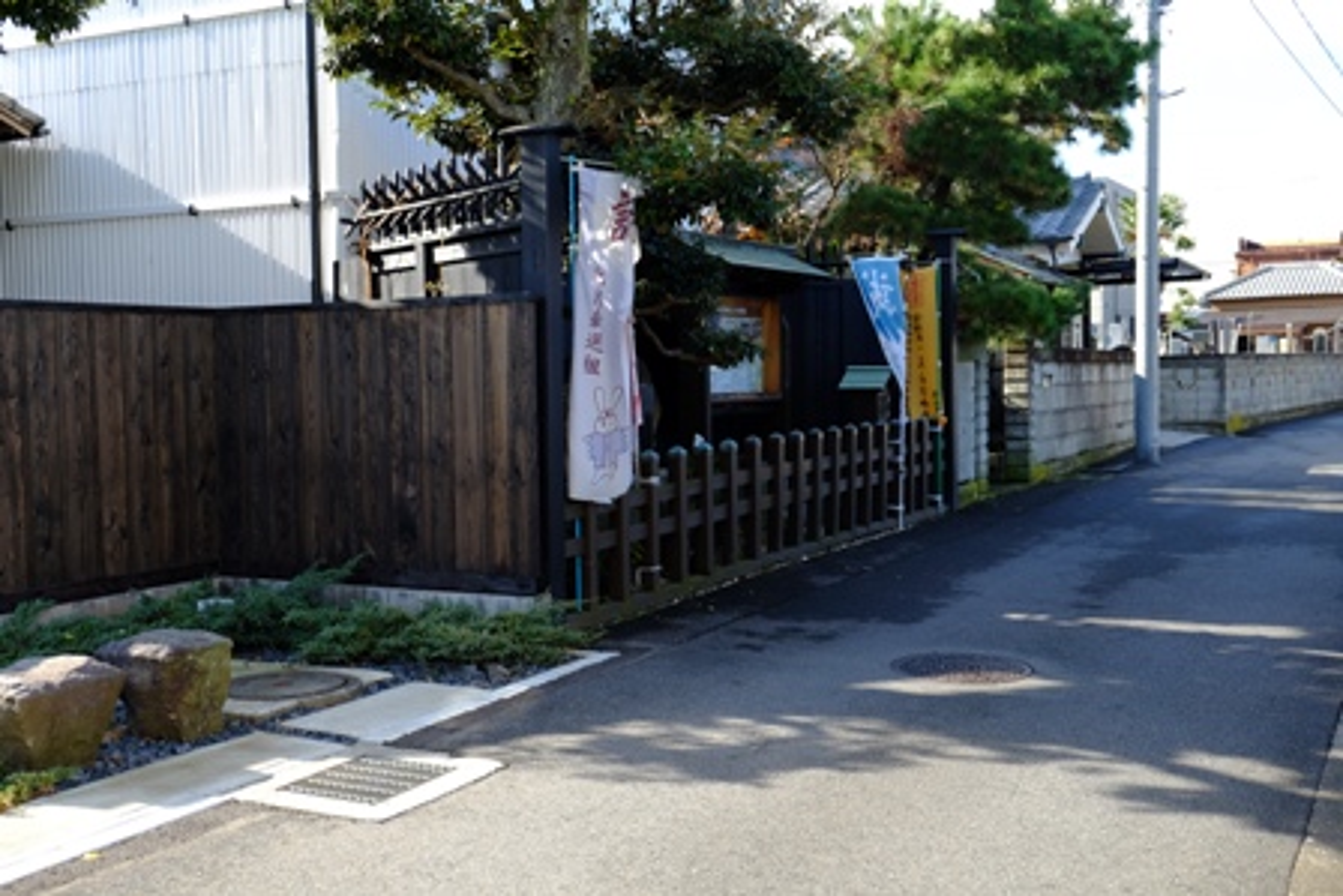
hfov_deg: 48.4
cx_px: 672
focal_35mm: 40
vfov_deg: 33.4
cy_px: 448
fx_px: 1493
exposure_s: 1/420
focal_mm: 26.5
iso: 200
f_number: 3.2
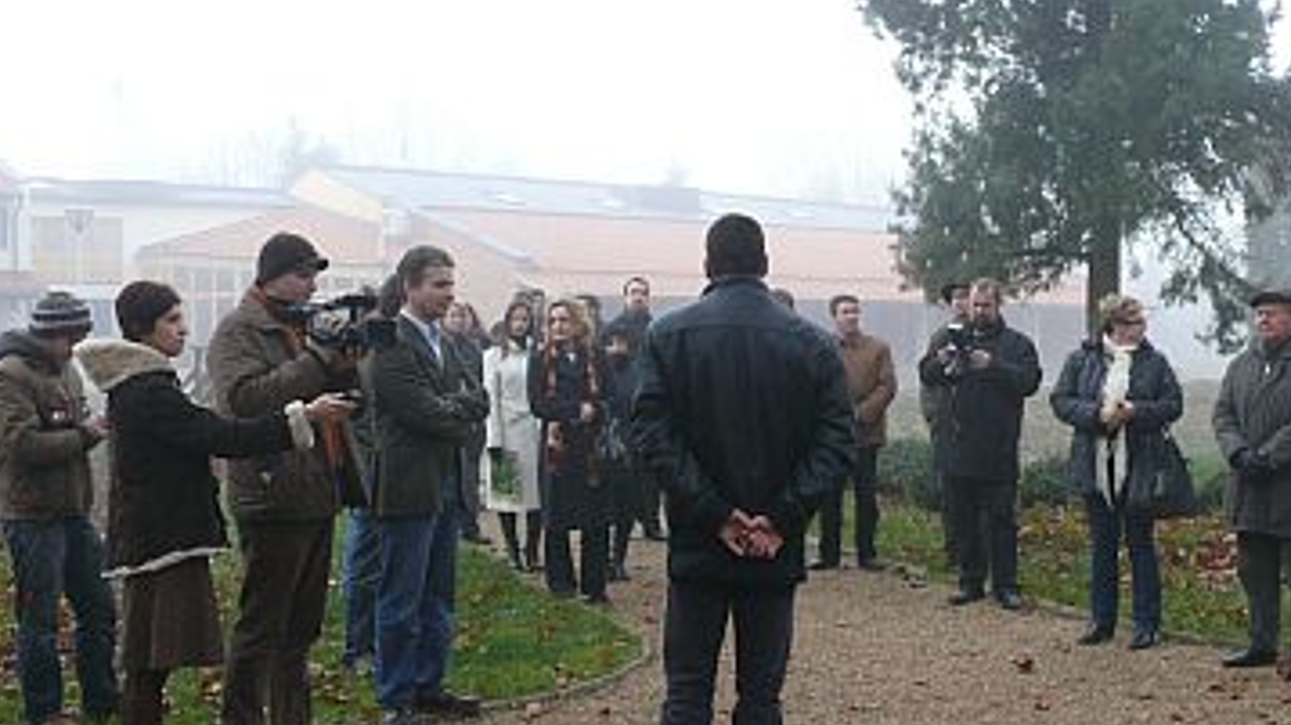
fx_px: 1642
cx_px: 790
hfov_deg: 42.7
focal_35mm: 48
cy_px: 451
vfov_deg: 24.8
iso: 100
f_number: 4
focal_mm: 7.4
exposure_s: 1/100
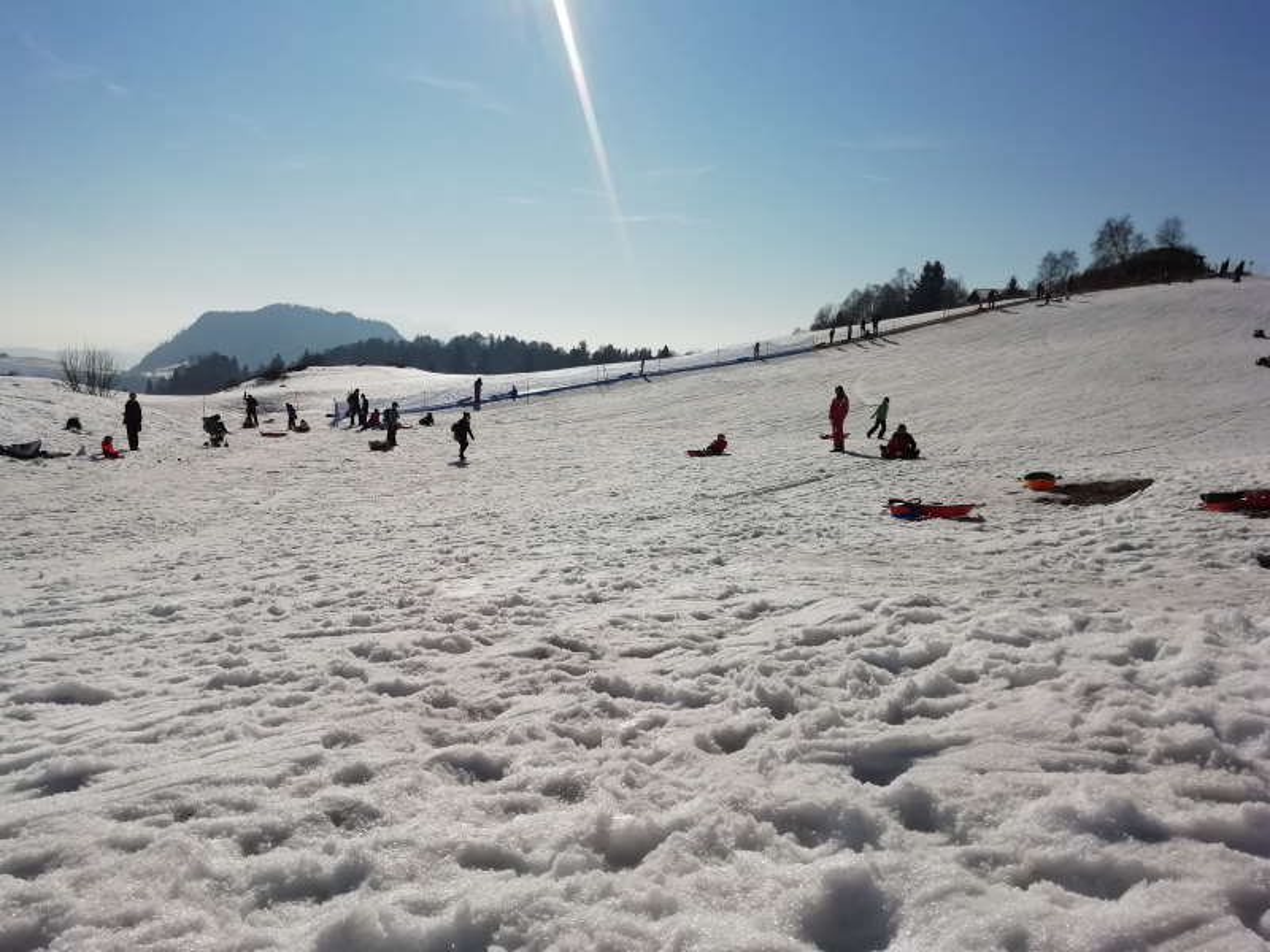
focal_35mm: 26
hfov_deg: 67.3
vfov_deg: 53.1
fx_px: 954
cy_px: 476
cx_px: 635
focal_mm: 3.46
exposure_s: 1/6803
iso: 50
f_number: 2.2
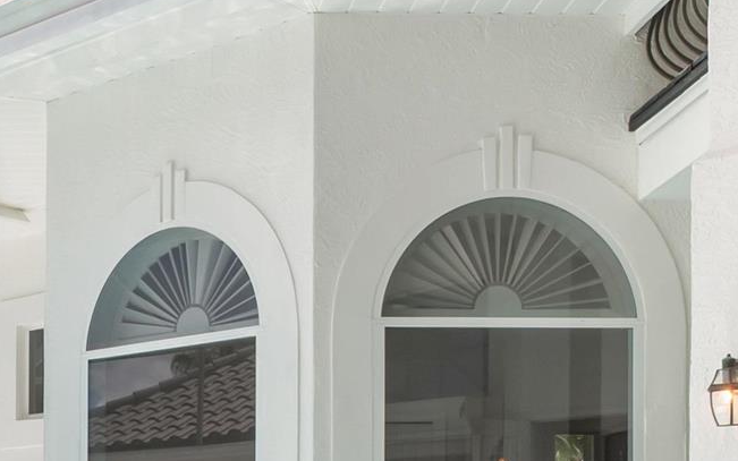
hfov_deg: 28.7
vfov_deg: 17.5
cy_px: 584
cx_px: 141
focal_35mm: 70
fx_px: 1408
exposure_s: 1/100
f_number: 7.1
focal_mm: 7
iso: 200
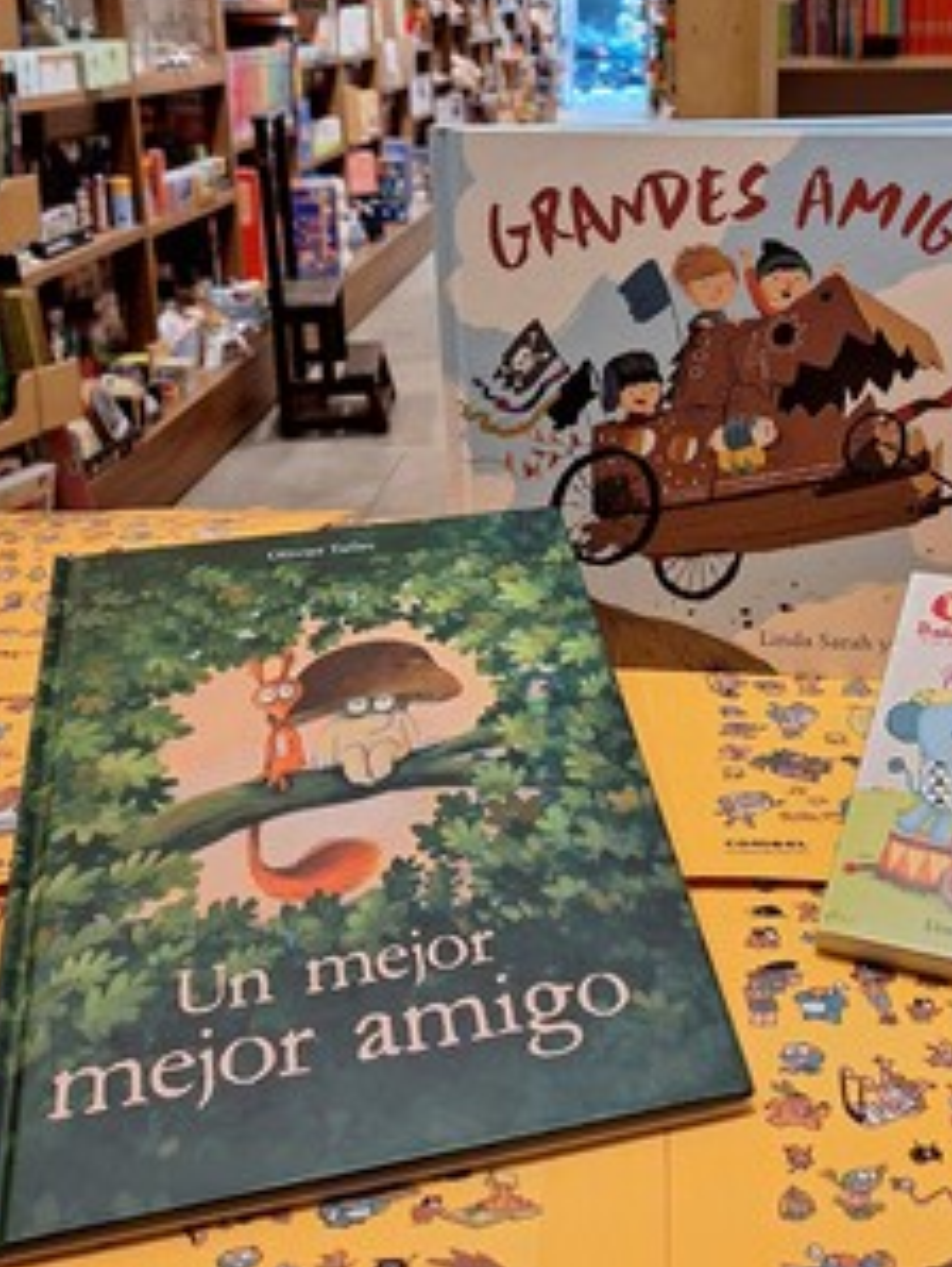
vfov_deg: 50.4
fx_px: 1318
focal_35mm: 36
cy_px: 423
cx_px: 680
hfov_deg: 38.9
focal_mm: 5.54
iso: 100
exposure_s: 1/50
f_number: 1.8
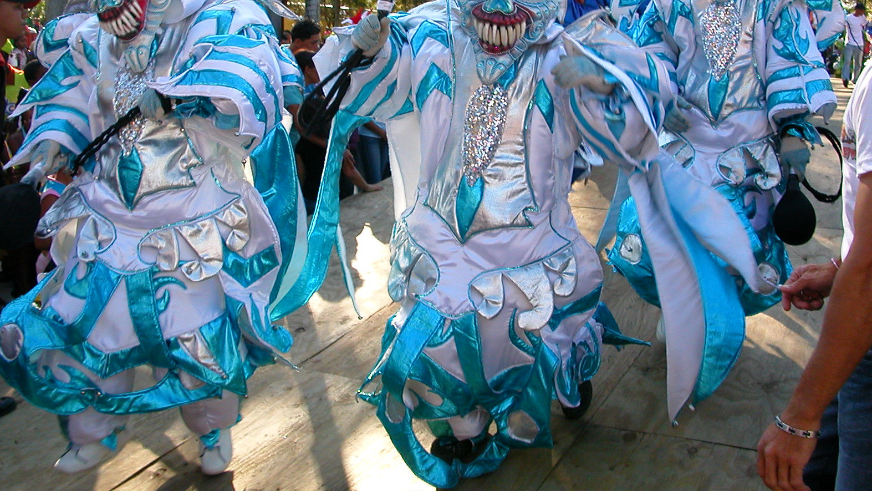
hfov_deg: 49.4
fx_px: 948
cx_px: 443
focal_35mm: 41
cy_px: 168
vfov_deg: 28.8
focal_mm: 5.6
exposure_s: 1/151
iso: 100
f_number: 4.5
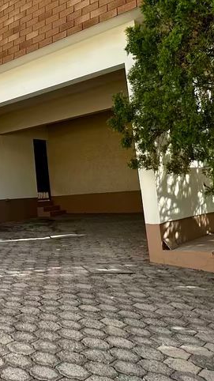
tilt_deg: +8.4
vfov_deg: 52.3
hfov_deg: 28.1
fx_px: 383
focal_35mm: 38
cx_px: -27
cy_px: 145
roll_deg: +3.5
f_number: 2.2
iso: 40
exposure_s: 1/367
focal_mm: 2.22
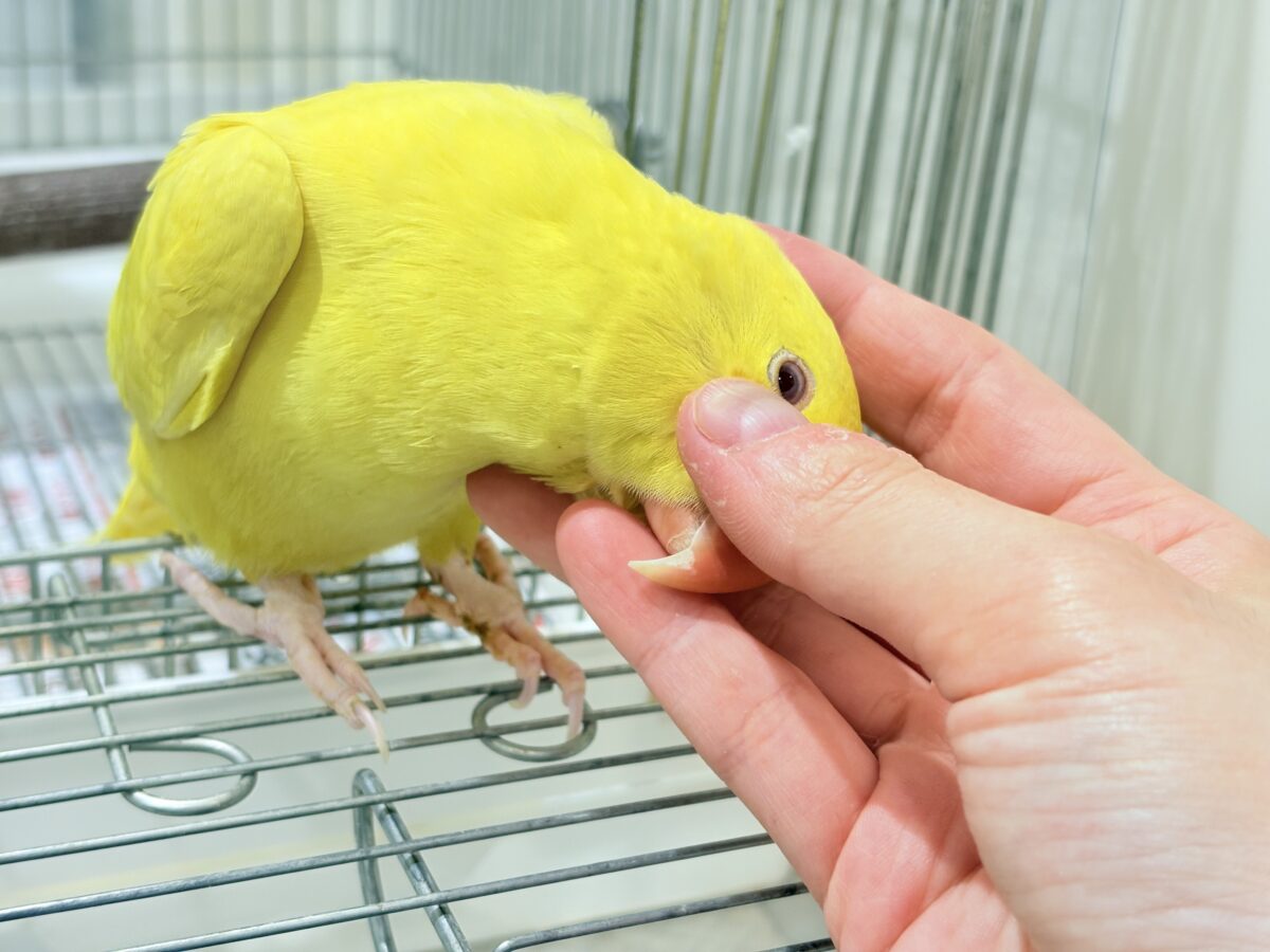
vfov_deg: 28.0
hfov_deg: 36.8
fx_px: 1908
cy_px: 476
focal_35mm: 52
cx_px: 635
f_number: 1.6
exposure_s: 1/100
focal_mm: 5.96
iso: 40
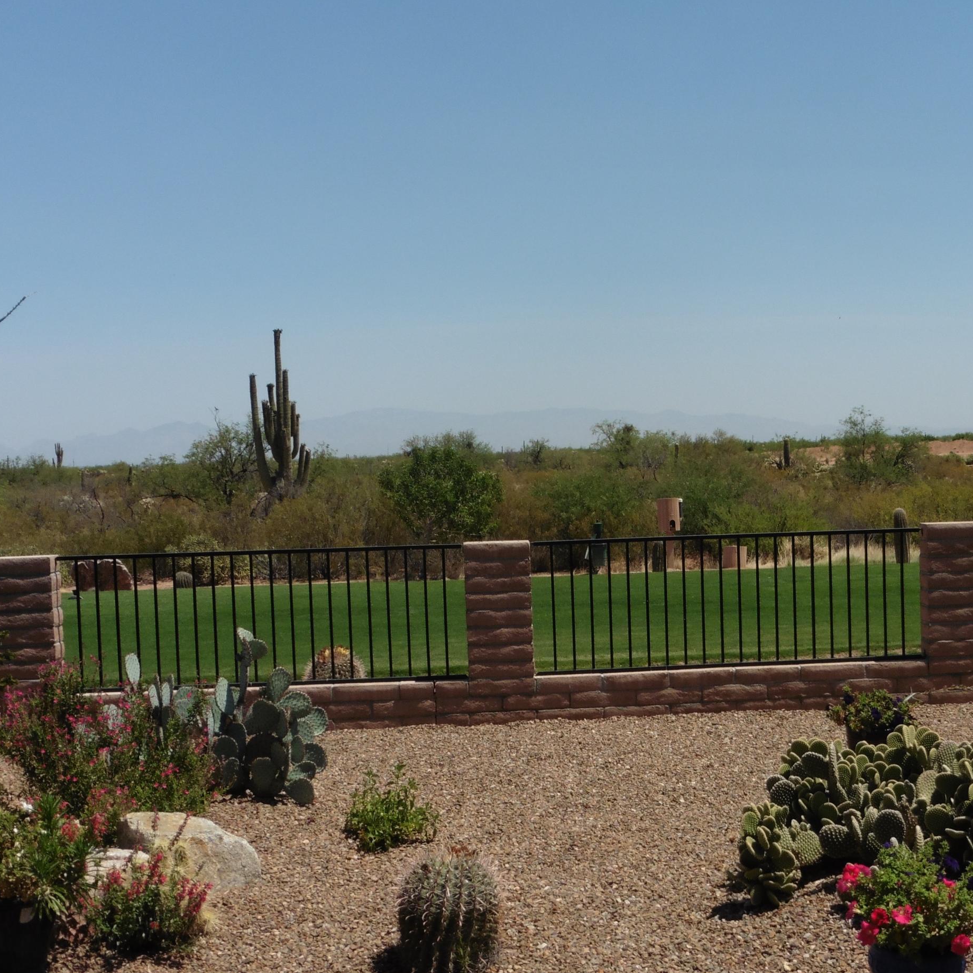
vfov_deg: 34.6
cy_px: 551
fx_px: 1558
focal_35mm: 49
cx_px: 661
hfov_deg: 34.3
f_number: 5
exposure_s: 1/1250
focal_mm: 6.1
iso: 100
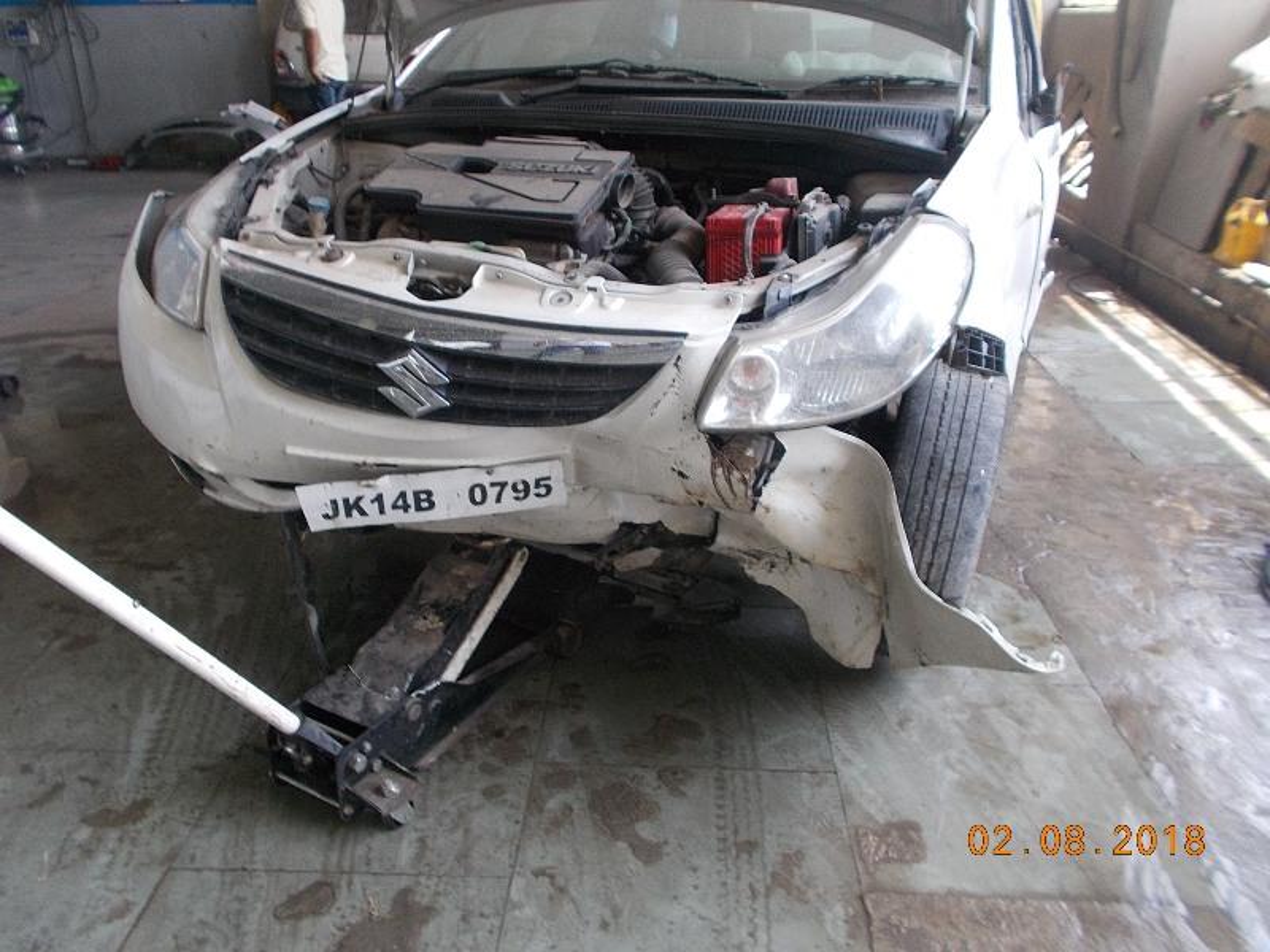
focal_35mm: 26
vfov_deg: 53.1
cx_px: 635
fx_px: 954
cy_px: 476
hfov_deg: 67.3
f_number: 3.2
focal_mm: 4.6
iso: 160
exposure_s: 1/25
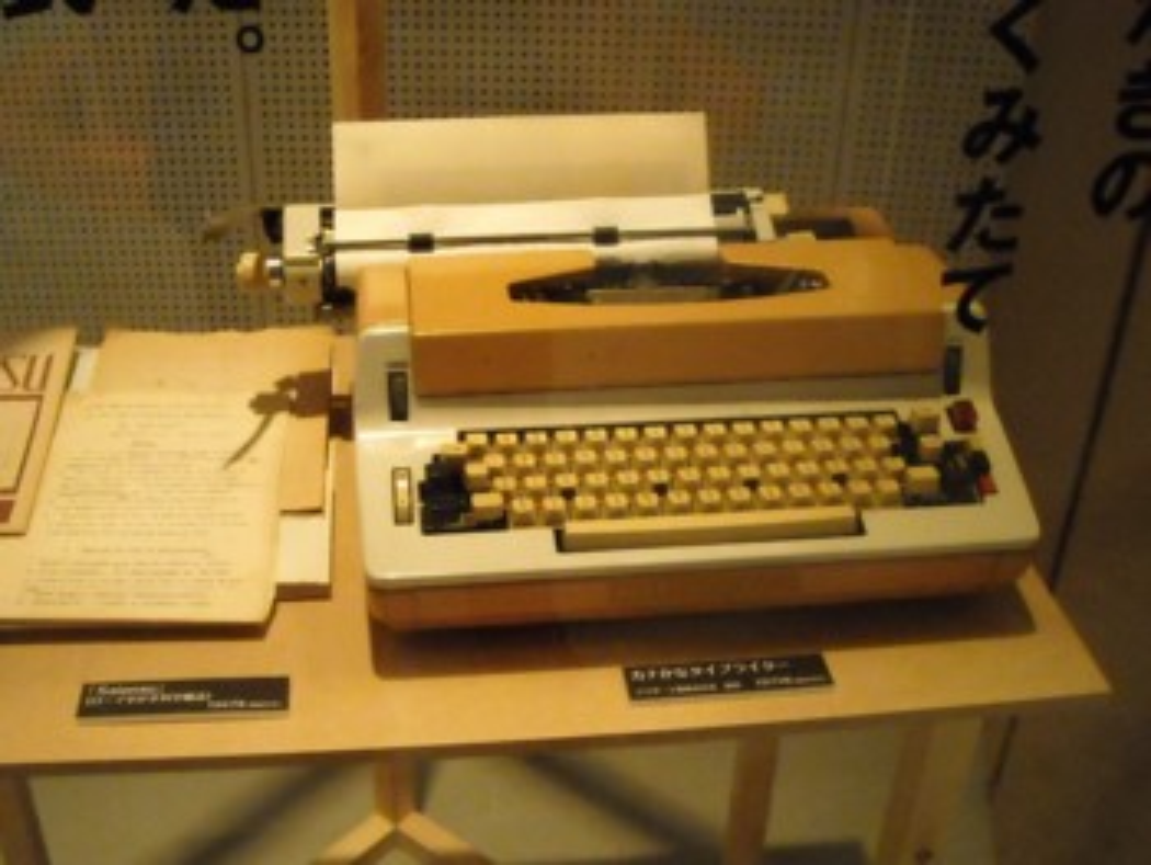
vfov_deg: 40.7
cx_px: 576
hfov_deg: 52.6
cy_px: 432
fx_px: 1165
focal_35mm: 35
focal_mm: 5.7
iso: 800
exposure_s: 1/26
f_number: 2.8
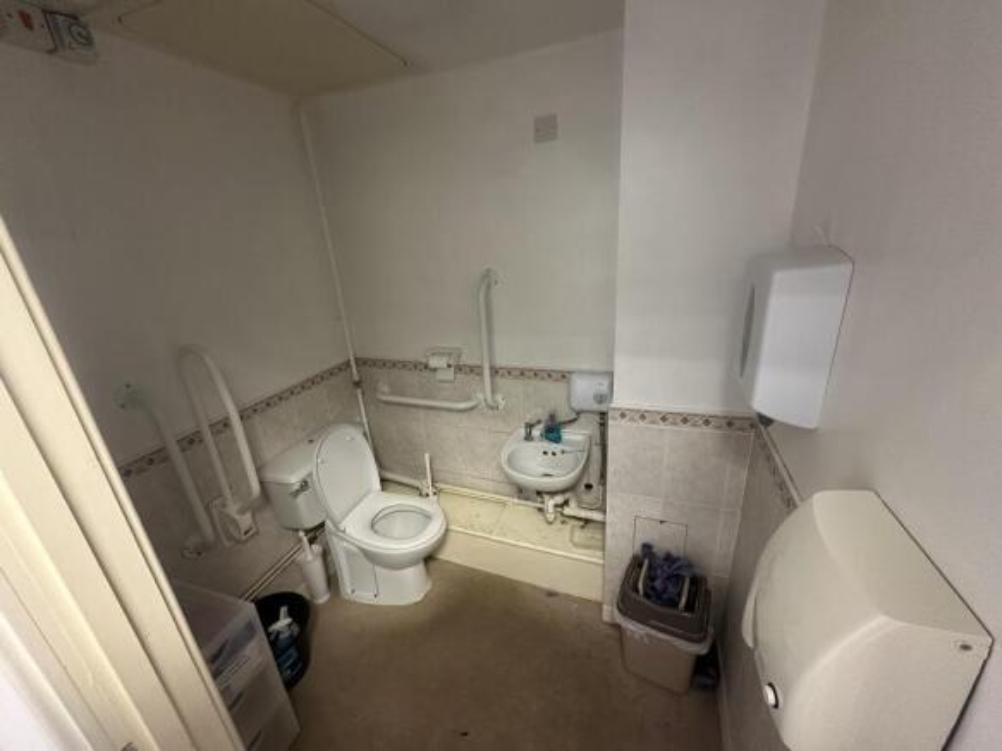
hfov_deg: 102.1
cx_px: 501
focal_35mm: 14
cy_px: 376
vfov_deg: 85.7
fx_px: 405
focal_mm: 2.22
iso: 500
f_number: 2.2
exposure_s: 1/50
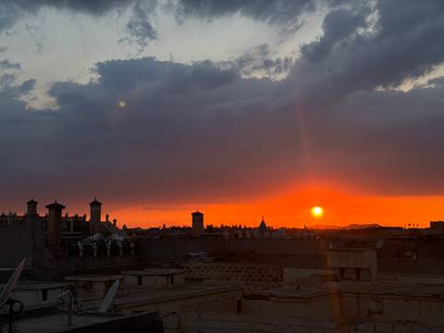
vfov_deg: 28.0
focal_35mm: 52
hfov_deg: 36.8
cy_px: 166
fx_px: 667
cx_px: 222
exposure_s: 1/903
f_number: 1.6
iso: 32
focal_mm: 5.96
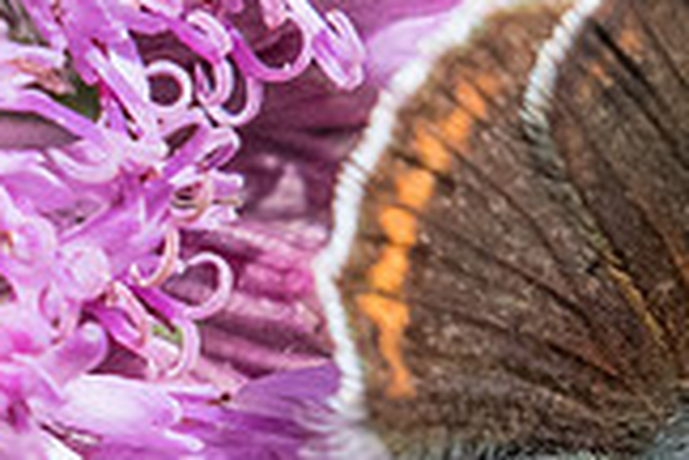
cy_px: 386
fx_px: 79765
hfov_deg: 0.5
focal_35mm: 4168
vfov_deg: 0.3
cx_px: 355
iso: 800
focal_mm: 400
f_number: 8
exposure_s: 1/1600
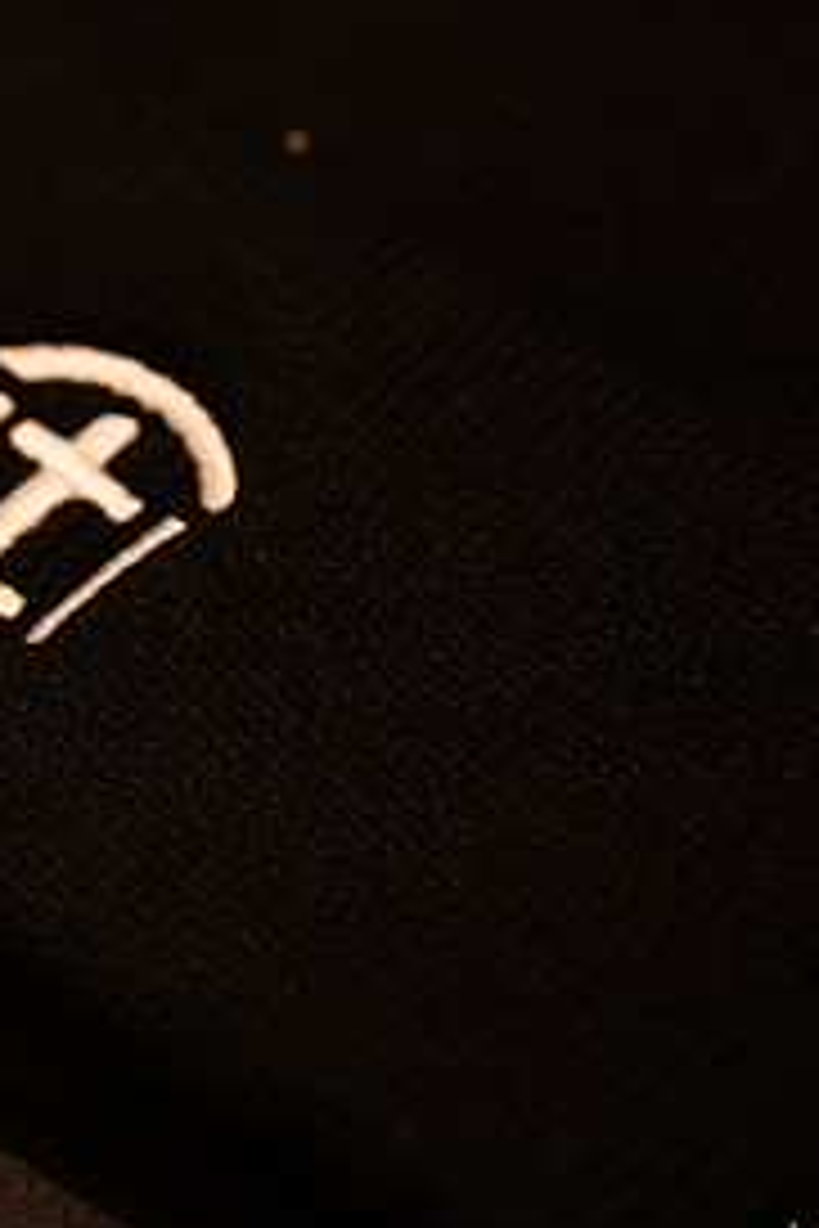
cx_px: -109
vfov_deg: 15.0
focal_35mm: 137
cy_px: 539
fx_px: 4675
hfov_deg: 9.9
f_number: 3.2
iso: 400
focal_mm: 56
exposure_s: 1/200
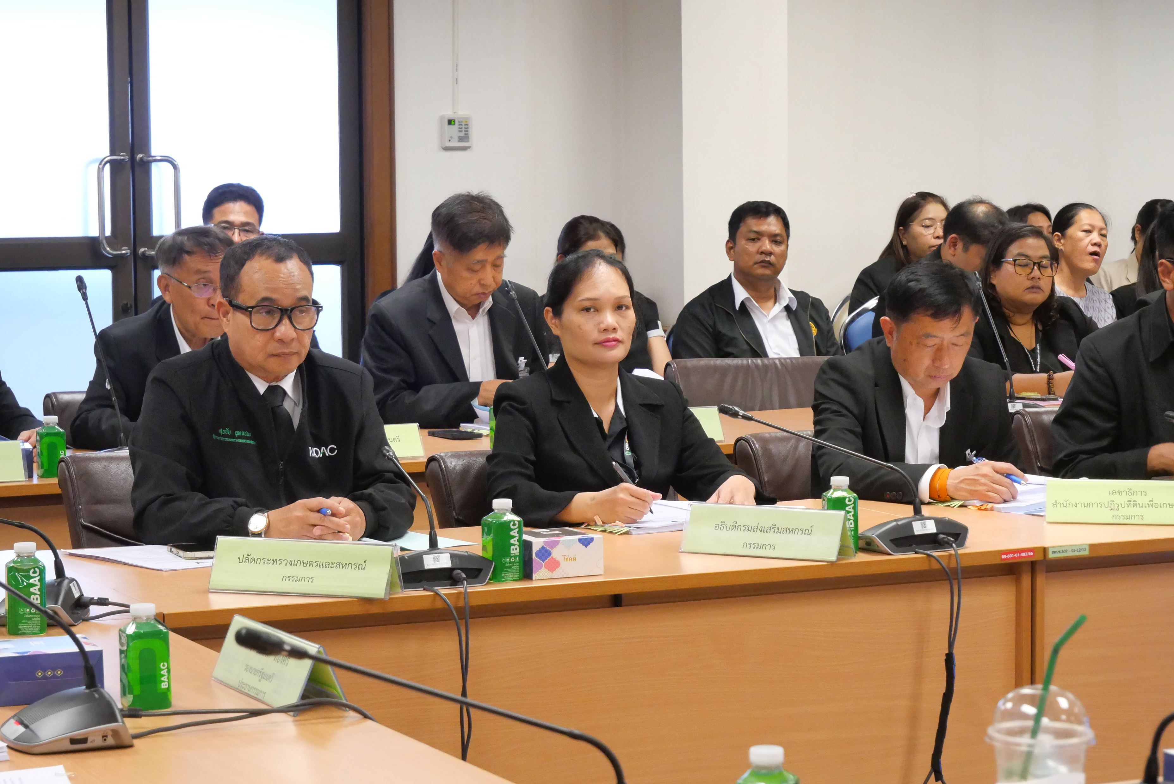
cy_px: 392
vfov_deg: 15.0
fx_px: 2969
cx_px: 587
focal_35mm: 91
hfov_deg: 22.4
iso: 3200
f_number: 5.6
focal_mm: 44
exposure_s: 1/100
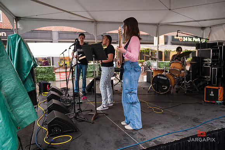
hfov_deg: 67.4
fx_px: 169
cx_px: 112
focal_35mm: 27
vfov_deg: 47.9
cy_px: 75
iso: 320
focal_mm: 27
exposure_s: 1/250
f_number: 3.2
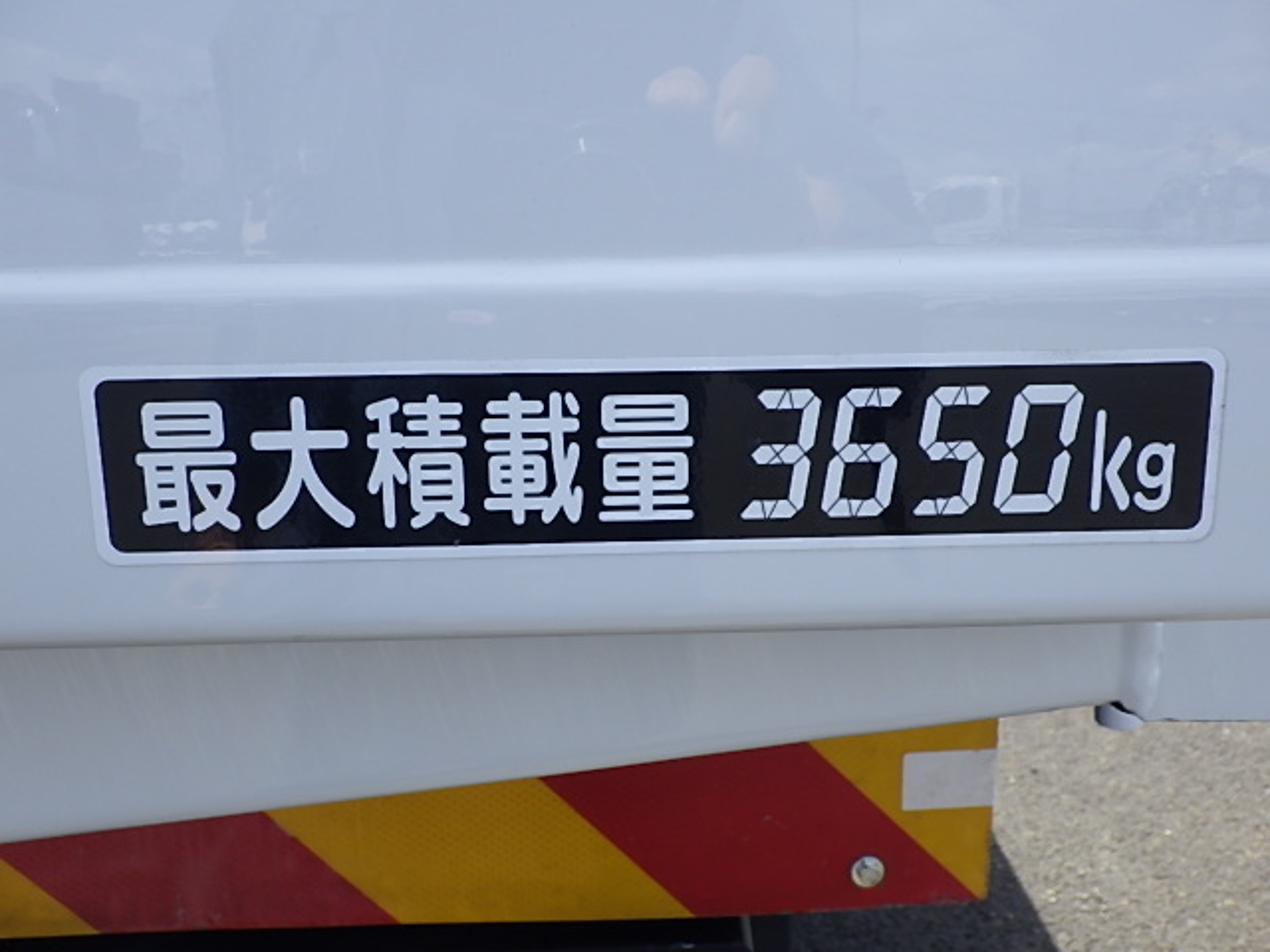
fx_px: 1247
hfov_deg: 54.0
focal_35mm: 34
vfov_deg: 41.8
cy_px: 476
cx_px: 635
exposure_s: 1/400
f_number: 4.6
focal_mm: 6.1
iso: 125
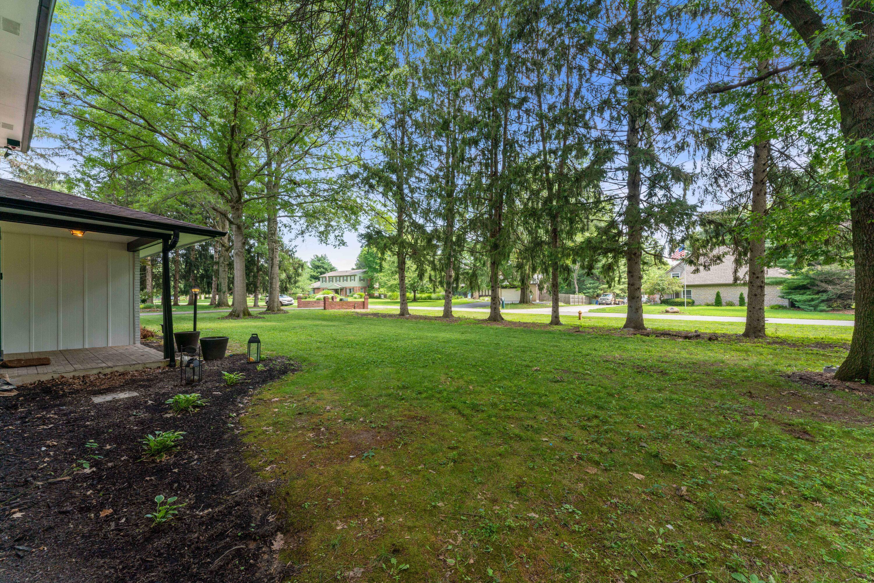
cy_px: 292
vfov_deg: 81.2
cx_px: 437
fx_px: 340
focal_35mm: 14
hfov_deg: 104.2
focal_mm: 14
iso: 320
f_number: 14
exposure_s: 1/25
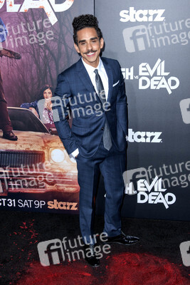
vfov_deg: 53.1
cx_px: 95
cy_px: 142
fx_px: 285
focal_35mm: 36
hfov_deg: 36.9
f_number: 5.6
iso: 500
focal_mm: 36
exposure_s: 1/320
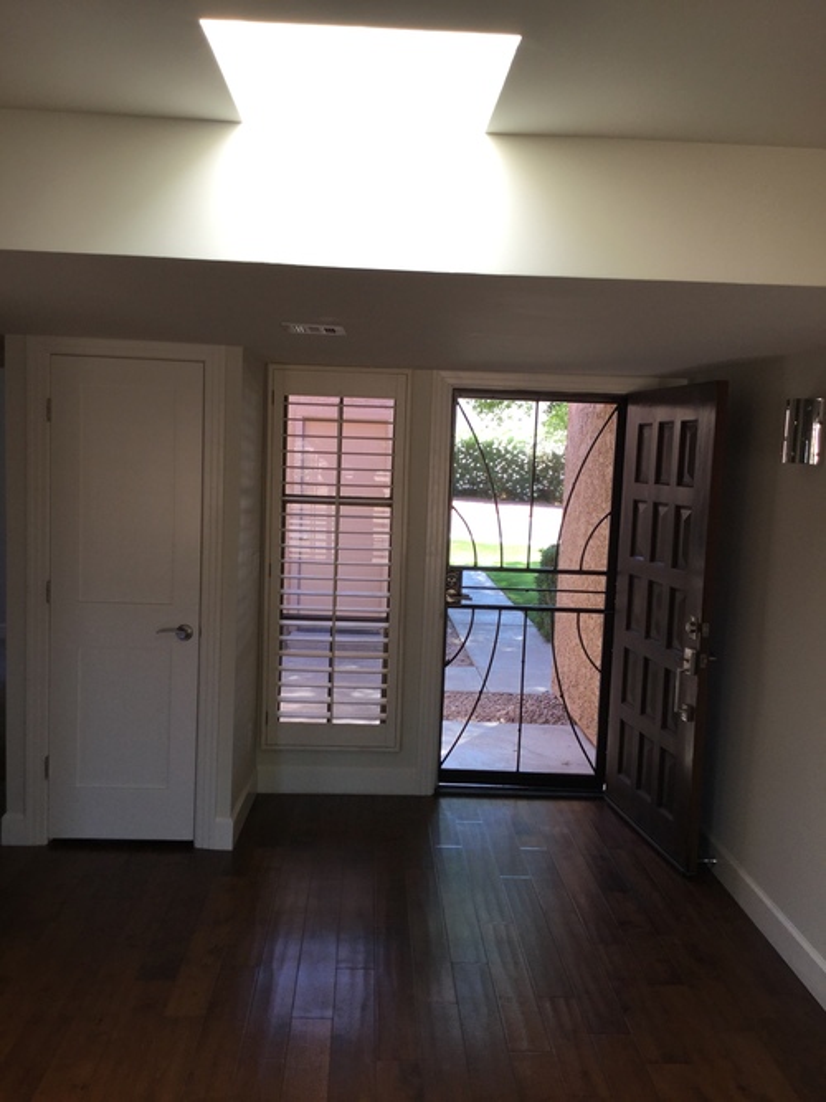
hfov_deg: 45.4
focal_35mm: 31
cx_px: 413
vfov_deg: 58.4
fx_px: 987
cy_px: 551
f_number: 2.4
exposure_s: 1/60
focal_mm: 3.3
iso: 32
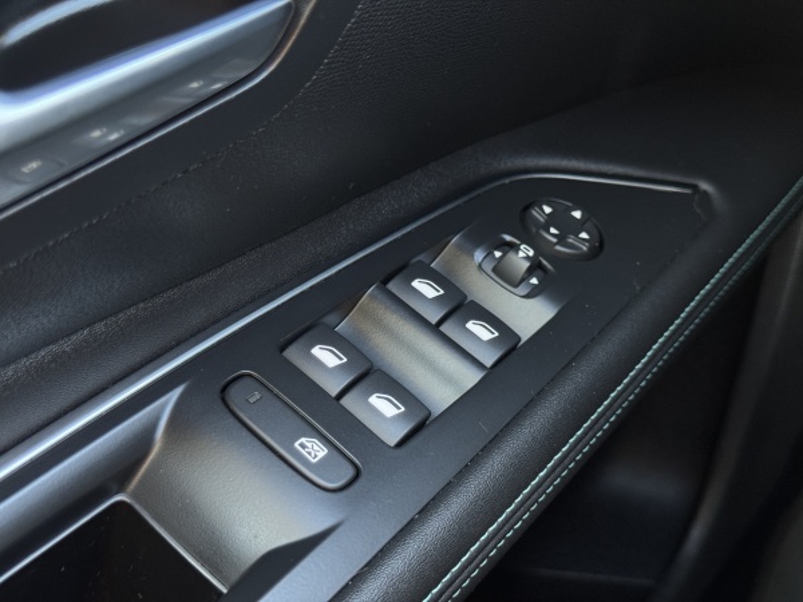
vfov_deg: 30.3
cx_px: 402
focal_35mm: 48
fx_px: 1113
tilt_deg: -45.7
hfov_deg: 39.7
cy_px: 301
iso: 250
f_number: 1.78
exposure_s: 1/48
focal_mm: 6.76
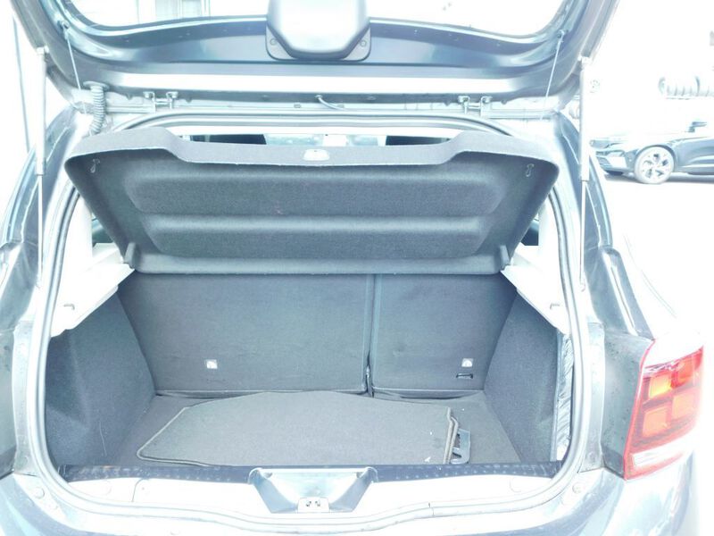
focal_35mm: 30
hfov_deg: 60.0
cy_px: 268
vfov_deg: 46.8
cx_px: 357
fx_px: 619
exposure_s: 1/30
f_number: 3.2
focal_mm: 5.3
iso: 140
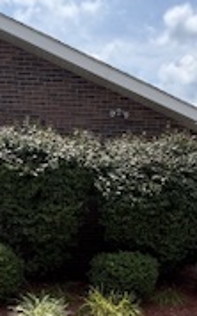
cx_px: 105
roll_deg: -0.8
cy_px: 339
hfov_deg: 31.9
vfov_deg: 40.7
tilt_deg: -22.3
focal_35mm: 40
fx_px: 344
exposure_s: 1/1901
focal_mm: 2.22
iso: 50
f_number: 2.2
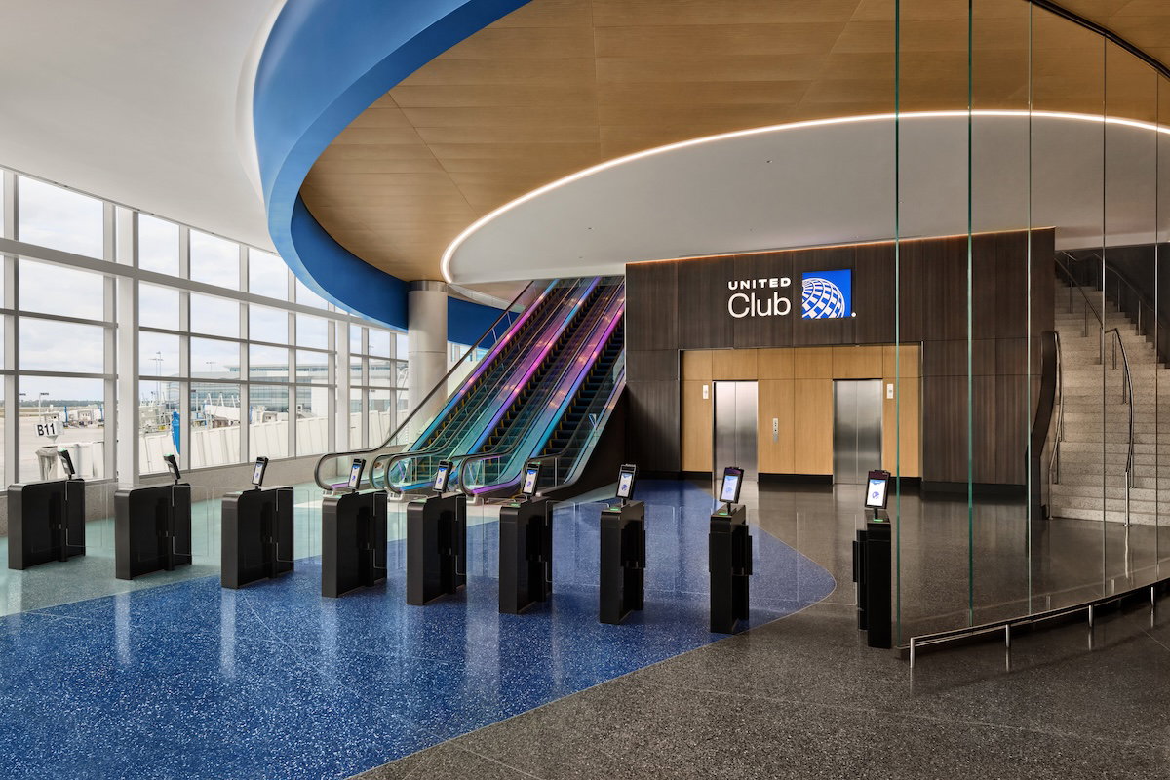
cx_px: 585
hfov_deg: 73.7
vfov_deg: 53.1
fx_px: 780
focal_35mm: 24
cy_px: 390
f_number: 14
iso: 640
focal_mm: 24
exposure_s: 1/60
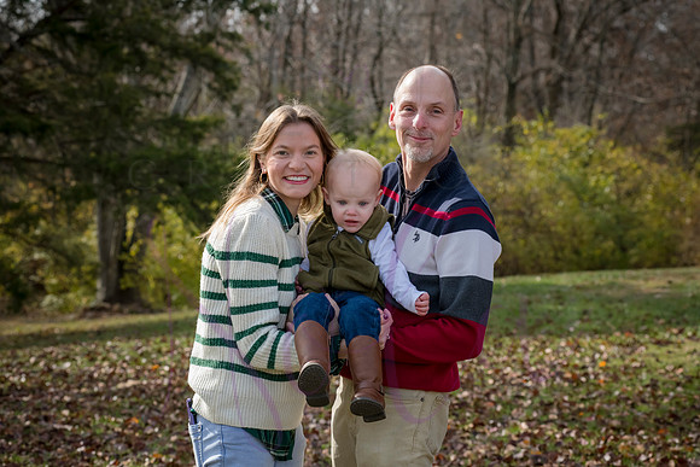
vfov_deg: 14.9
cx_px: 350
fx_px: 1789
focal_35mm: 92
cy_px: 234
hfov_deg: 22.1
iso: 400
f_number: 7.1
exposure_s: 1/500
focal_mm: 92
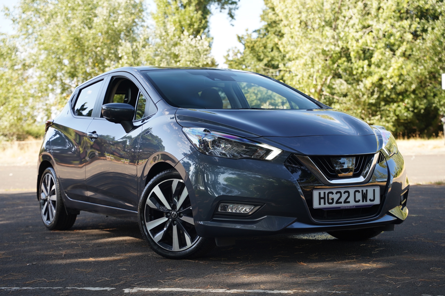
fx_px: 751
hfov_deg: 33.0
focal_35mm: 61
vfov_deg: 22.3
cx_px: 222
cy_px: 148
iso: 200
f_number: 4
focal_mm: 60.8
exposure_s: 1/160
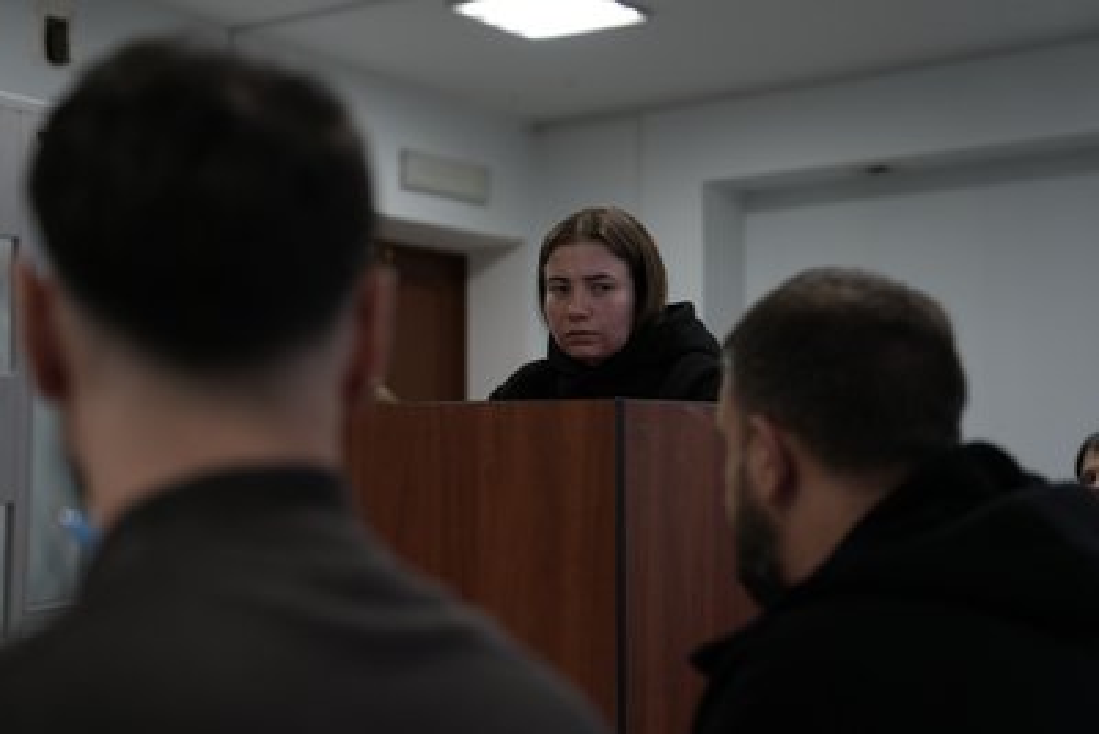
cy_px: 367
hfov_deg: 37.5
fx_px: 1618
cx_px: 550
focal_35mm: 53
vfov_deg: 25.5
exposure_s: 1/60
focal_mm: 53
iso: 200
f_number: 2.8
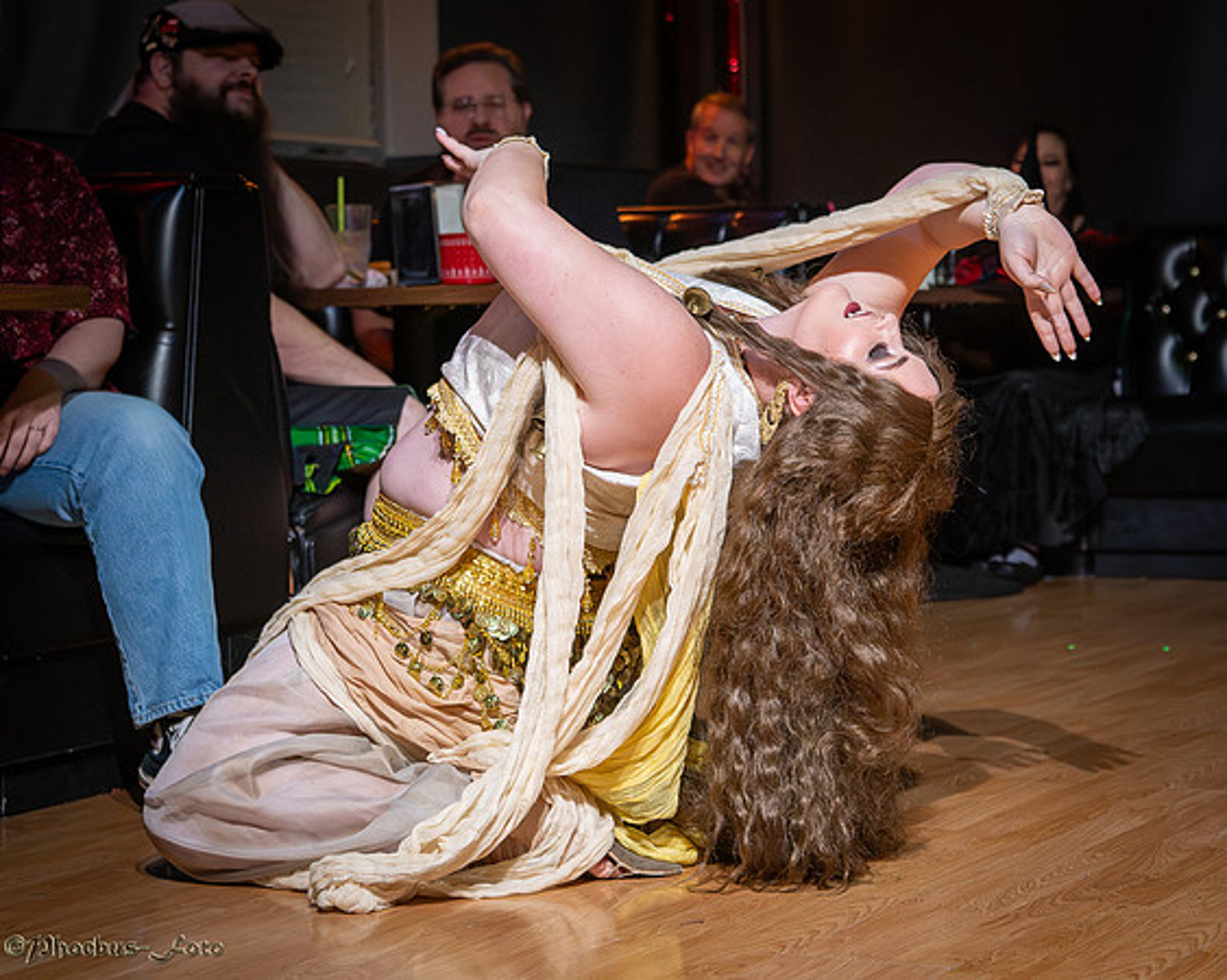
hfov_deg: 22.0
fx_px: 3153
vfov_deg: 17.7
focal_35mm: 87
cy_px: 379
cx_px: 776
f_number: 4
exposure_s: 1/320
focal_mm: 55
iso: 12800
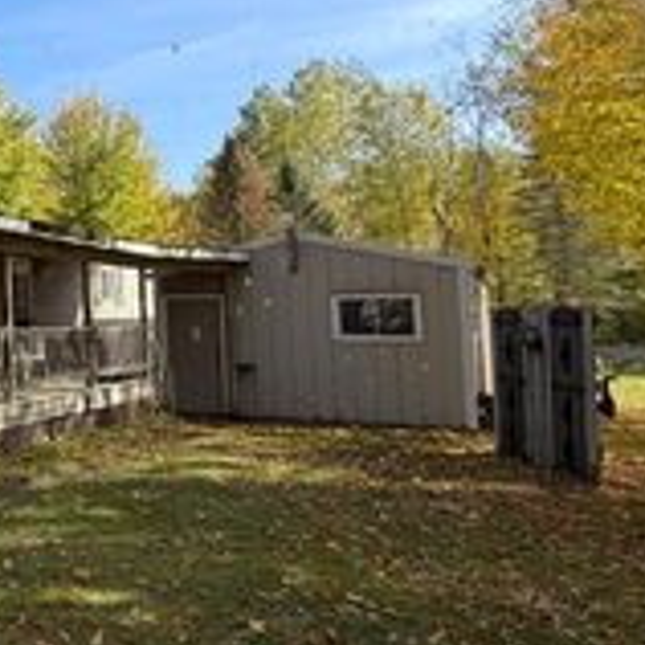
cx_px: -184
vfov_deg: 42.1
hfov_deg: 32.6
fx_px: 822
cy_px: 204
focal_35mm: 39
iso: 40
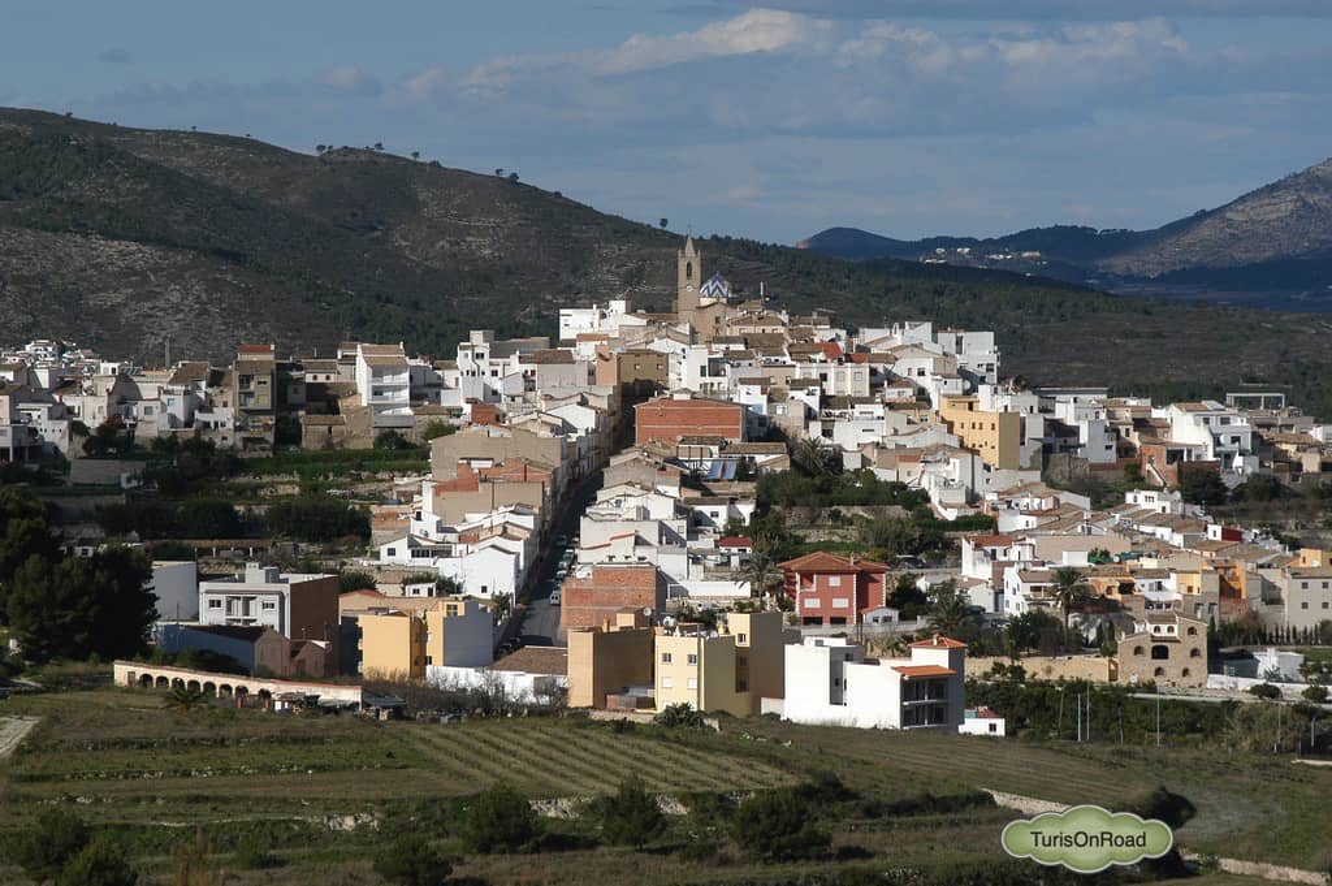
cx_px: 666
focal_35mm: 158
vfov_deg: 8.7
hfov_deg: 13.1
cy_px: 443
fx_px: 5823
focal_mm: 105
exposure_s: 1/1250
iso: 400
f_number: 9
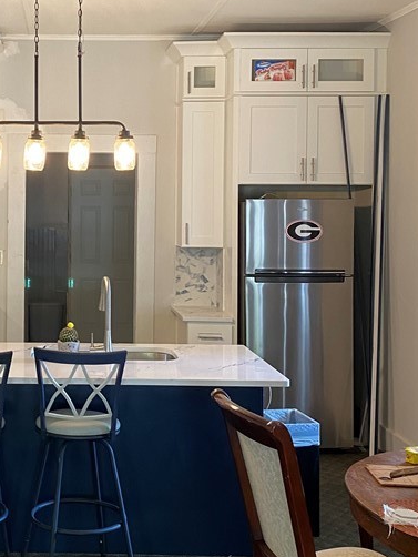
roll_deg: +0.2
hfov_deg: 26.5
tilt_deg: -1.3
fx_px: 853
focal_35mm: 53
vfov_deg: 36.0
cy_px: 223
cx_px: 31
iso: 200
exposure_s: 1/60
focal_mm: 4.25
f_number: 1.8
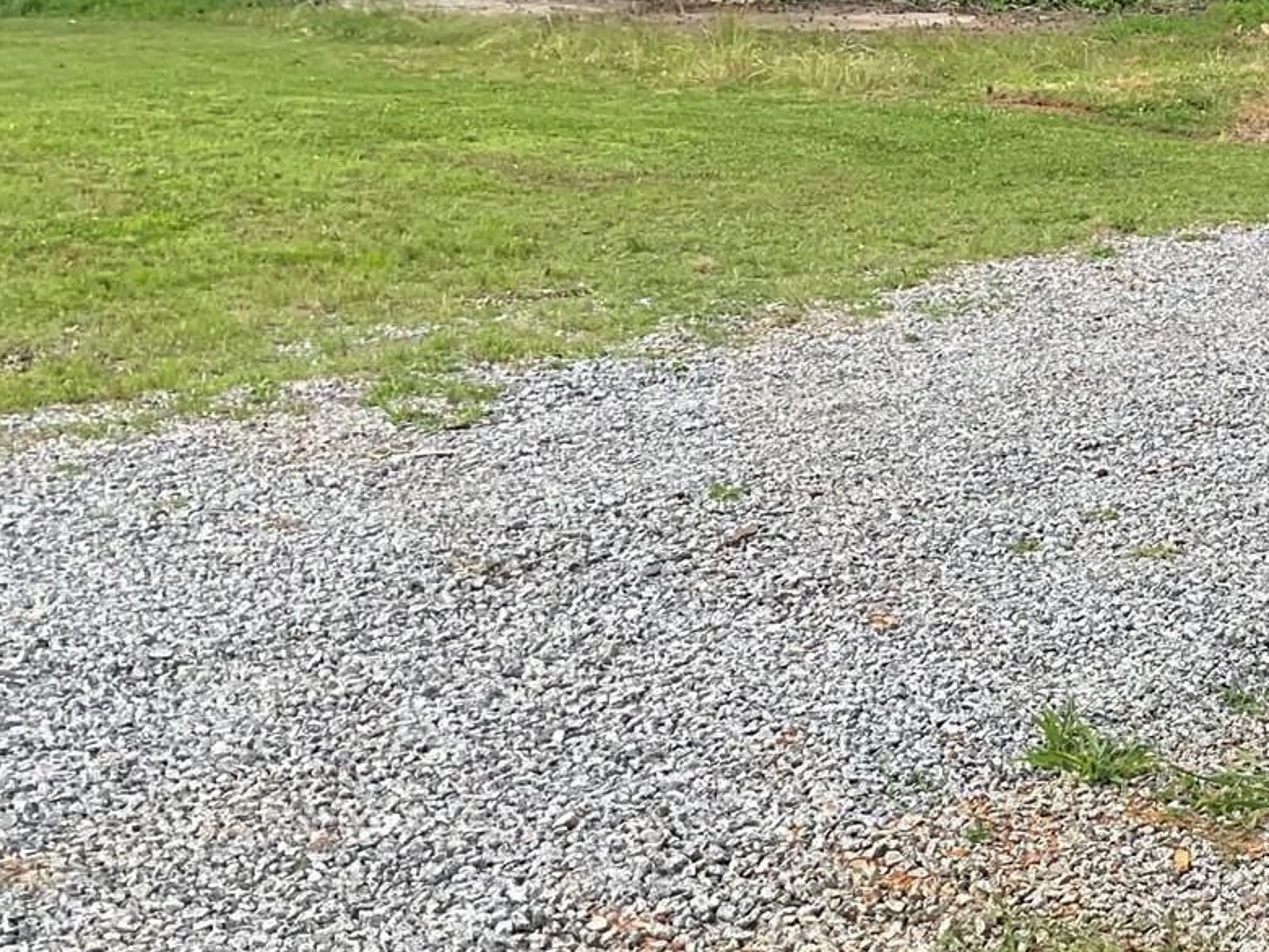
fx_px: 2787
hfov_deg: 23.4
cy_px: 323
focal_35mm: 76
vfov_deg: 19.3
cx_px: 1529
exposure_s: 1/781
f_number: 1.8
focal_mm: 3
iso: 16
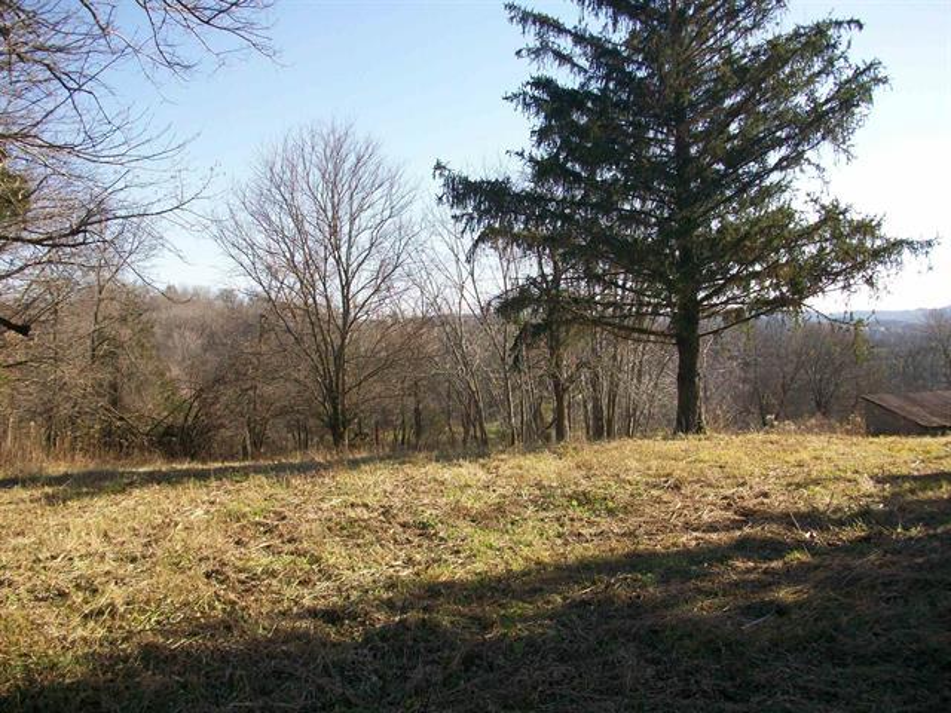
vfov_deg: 44.2
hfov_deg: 56.8
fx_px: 879
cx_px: 476
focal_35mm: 32
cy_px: 356
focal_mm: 5.7
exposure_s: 1/640
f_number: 2.8
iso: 64
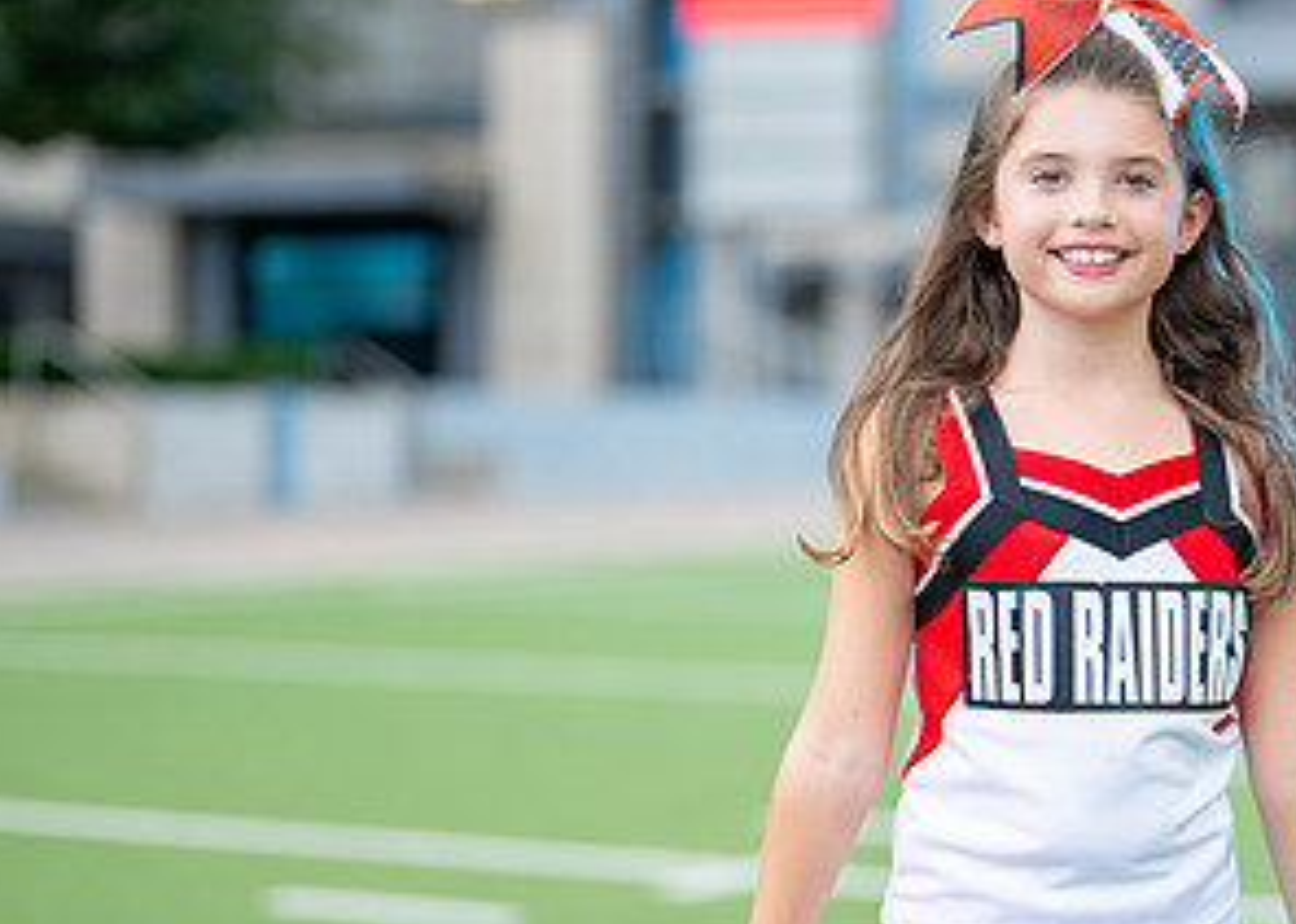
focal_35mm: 116
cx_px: 1126
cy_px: 608
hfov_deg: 17.1
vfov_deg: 12.3
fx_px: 4267
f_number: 1.2
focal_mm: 50
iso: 160
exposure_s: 1/1250
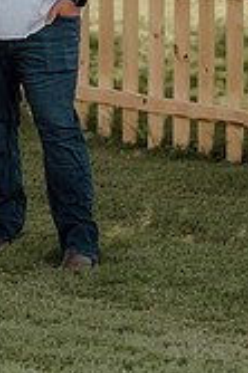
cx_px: -45
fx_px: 2371
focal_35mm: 229
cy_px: -76
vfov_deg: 8.9
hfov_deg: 6.0
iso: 80
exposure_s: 1/320
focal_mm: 85
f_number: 2.5
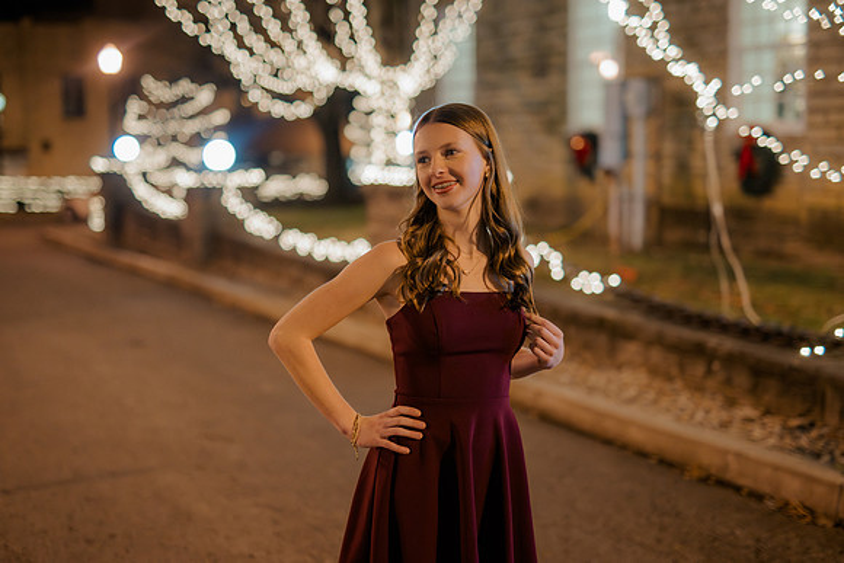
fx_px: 1172
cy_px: 282
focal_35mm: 50
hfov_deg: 39.6
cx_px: 422
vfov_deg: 27.0
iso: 2500
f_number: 1.4
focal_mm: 50
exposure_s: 1/200
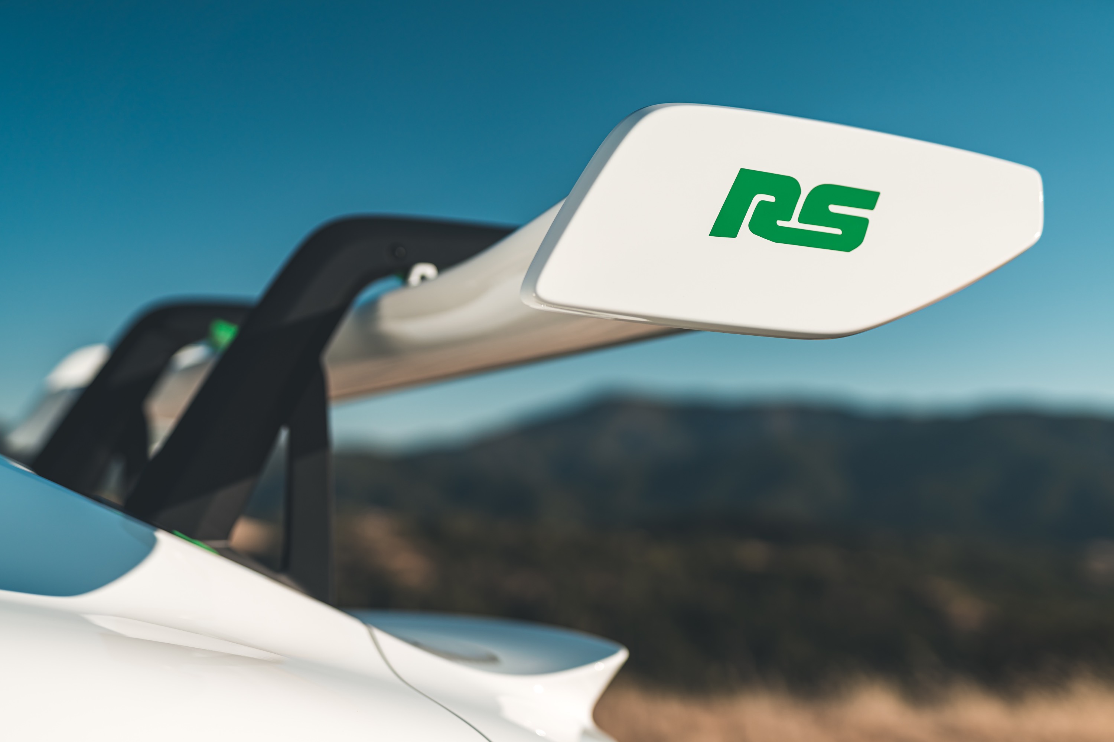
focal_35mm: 50
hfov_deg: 39.6
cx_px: 557
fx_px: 1547
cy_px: 371
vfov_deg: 27.0
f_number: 2
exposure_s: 1/1250
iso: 50
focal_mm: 50
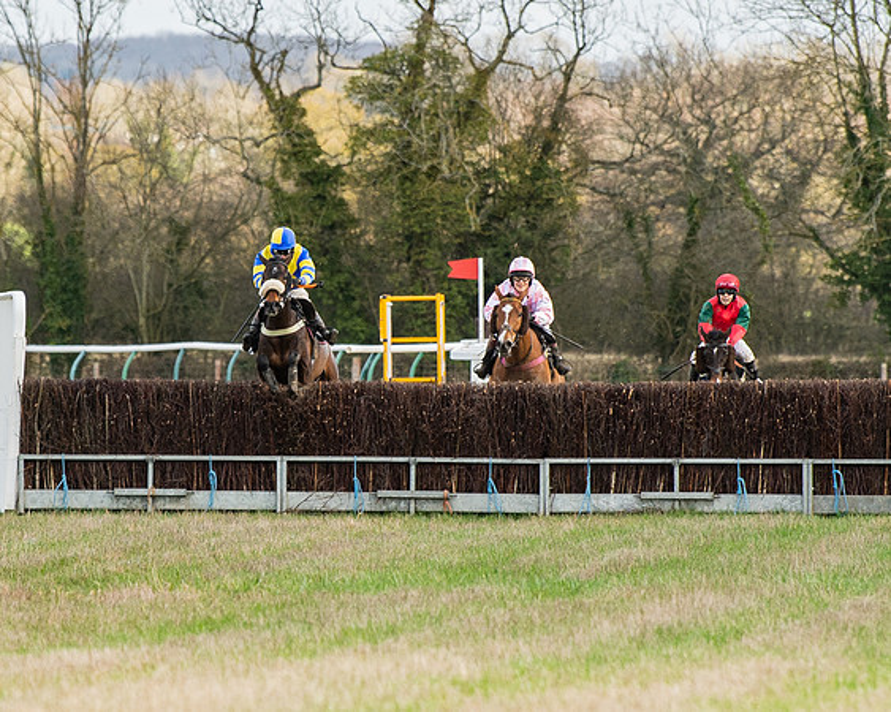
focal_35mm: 619
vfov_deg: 2.5
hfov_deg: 3.1
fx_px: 16313
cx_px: 323
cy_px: 413
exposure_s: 1/1000
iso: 400
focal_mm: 200
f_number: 4
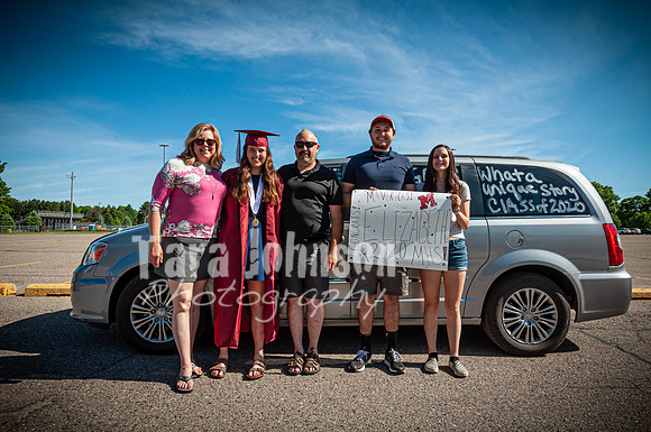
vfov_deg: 53.0
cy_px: 216
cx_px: 326
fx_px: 433
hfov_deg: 73.8
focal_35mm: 24
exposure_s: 1/400
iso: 200
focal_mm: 16
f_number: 10
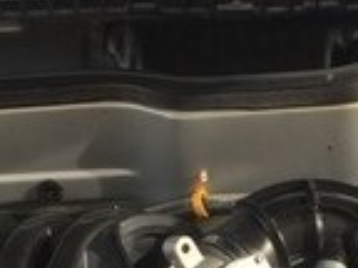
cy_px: 306
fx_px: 1375
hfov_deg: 14.8
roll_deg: +1.9
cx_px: 234
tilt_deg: -39.0
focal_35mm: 133
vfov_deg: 11.0
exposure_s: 1/356
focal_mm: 4.15
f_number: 2.2
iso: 32
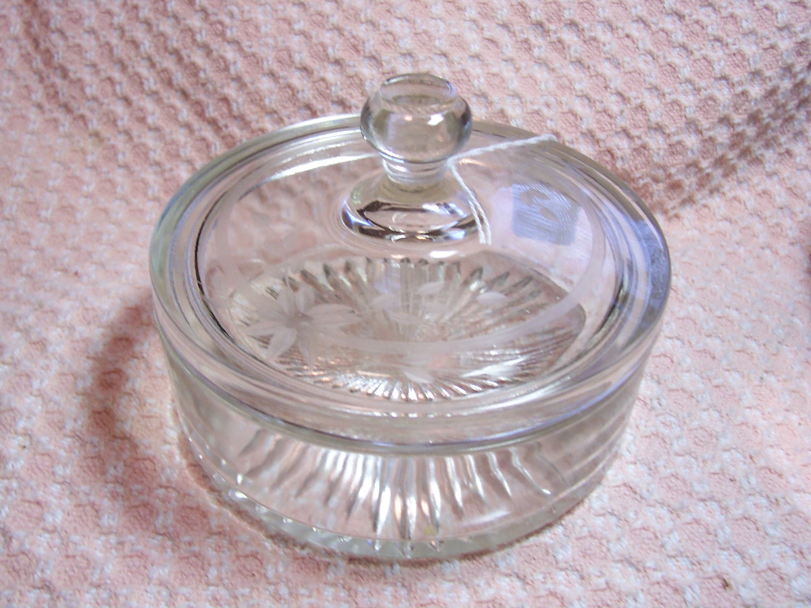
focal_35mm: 37
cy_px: 304
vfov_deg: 38.7
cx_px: 406
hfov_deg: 50.1
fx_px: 867
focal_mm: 5.6
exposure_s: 1/30
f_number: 2.8
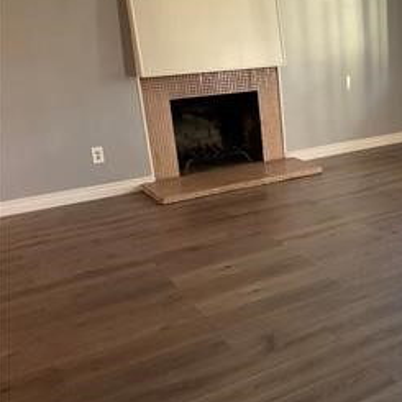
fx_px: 618
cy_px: 186
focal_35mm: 47
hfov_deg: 34.0
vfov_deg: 36.0
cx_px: 368
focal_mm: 3
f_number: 1.8
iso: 160
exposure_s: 1/60
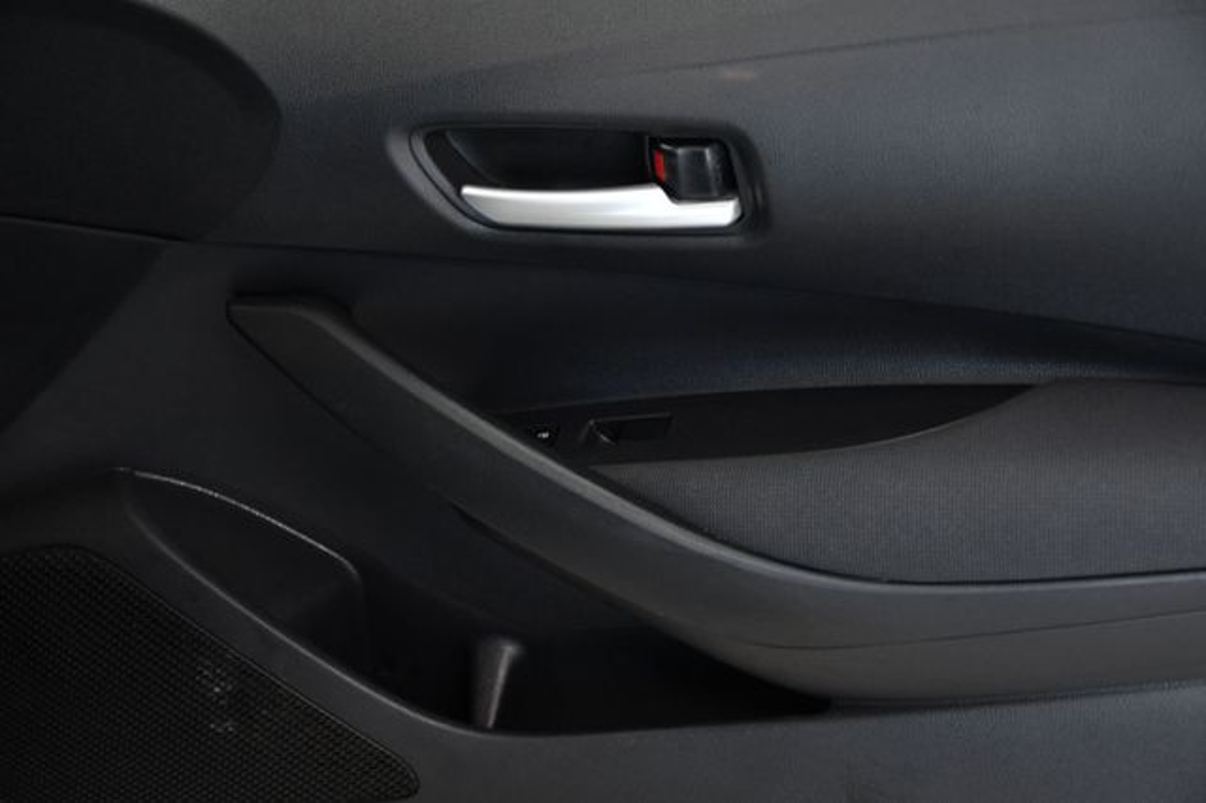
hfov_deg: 26.0
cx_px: 603
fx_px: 2612
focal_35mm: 78
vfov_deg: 17.5
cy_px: 402
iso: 400
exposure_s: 1/60
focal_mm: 52
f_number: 4.8
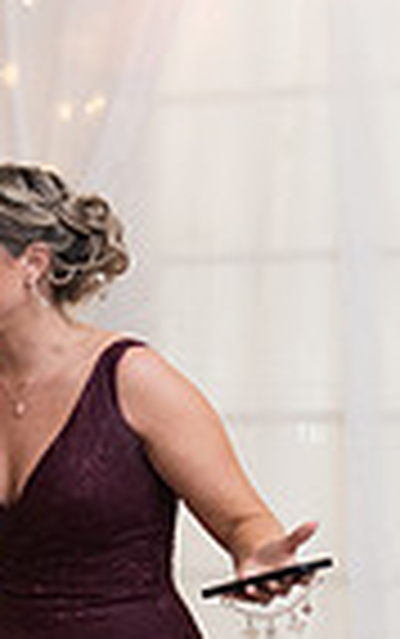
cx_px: -454
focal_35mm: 146
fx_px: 2541
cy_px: 601
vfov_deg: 14.1
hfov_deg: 8.4
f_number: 5
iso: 1600
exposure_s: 1/125
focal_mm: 35
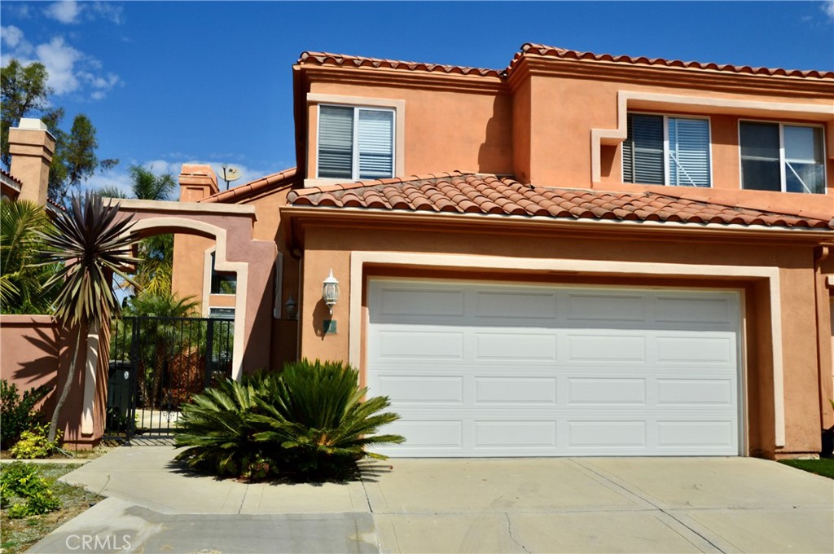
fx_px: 764
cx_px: 417
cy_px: 277
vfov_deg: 39.9
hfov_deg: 57.3
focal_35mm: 33
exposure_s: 1/500
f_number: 11
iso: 140
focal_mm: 22
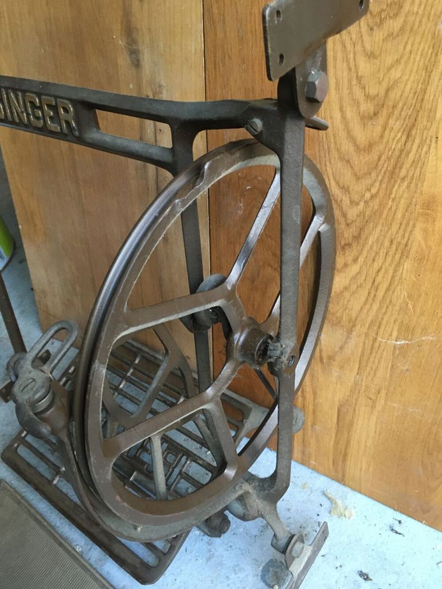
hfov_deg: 48.2
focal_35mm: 29
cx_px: 221
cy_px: 294
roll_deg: +16.8
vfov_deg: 61.7
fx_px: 494
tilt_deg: -43.9
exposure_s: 1/20
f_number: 2.2
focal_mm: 4.15
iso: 200
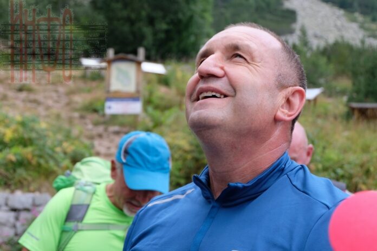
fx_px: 607
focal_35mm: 58
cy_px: 126
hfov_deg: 34.5
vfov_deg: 23.4
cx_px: 188
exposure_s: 1/180
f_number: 5.3
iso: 400
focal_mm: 38.7
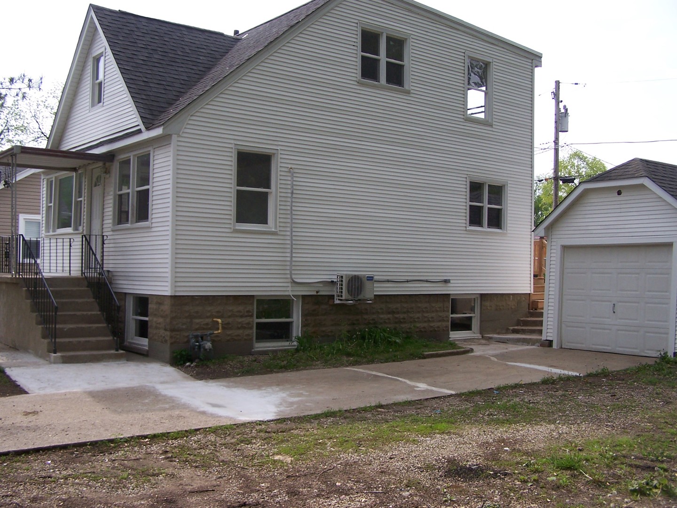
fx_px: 743
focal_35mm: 38
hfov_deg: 49.0
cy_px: 254
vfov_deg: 37.7
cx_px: 338
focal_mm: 6.3
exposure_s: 1/1000
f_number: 2.8
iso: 80
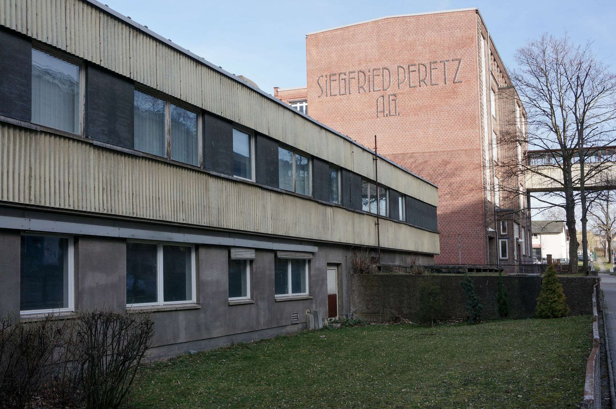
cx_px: 308
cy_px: 204
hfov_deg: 59.5
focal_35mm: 32
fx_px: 538
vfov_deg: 41.6
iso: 100
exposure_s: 1/80
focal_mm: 21
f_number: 9
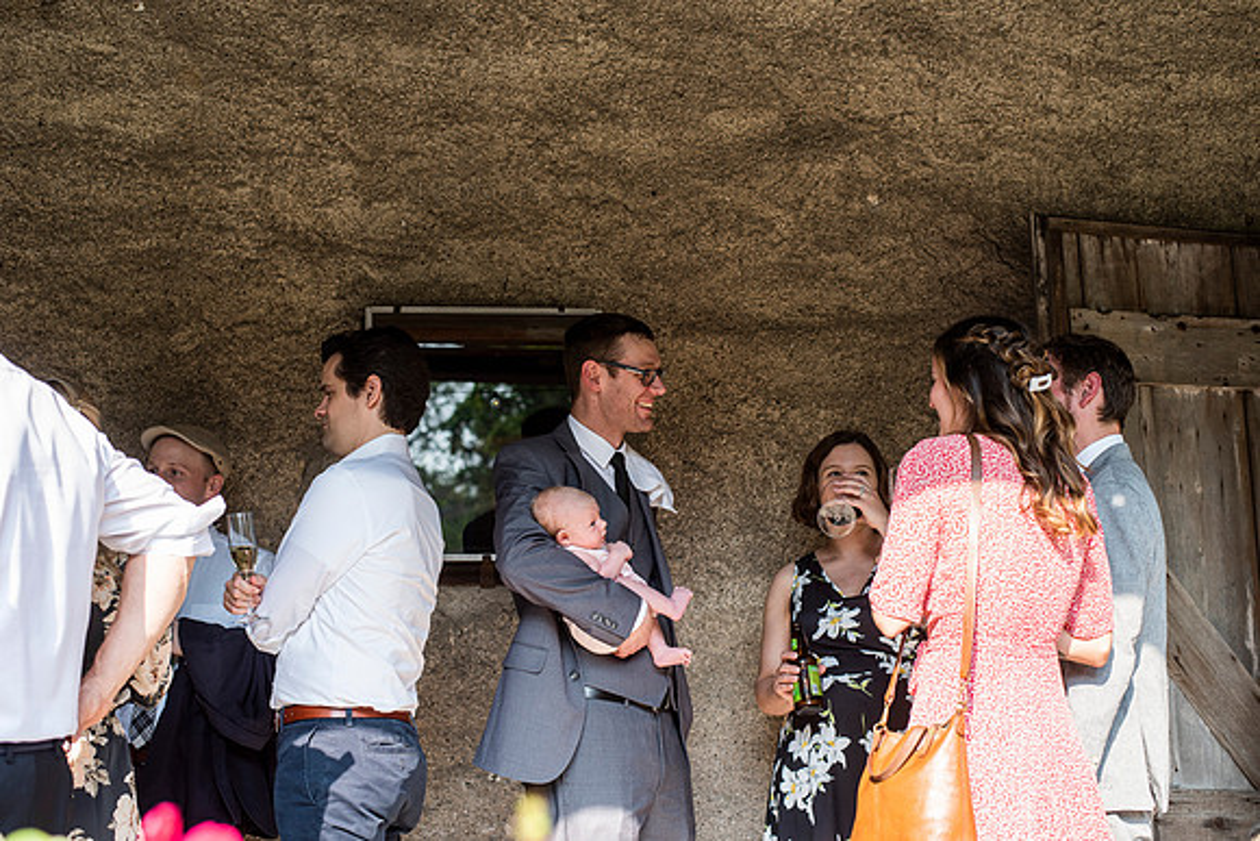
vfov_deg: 27.0
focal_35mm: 50
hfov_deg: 39.6
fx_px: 1750
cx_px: 630
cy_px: 420
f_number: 3.5
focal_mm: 50
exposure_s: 1/800
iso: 400
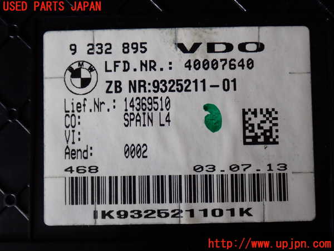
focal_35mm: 44
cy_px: 126
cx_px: 167
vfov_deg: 32.9
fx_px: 425
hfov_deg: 42.9
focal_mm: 7.84
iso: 200
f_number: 2.9
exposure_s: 1/80
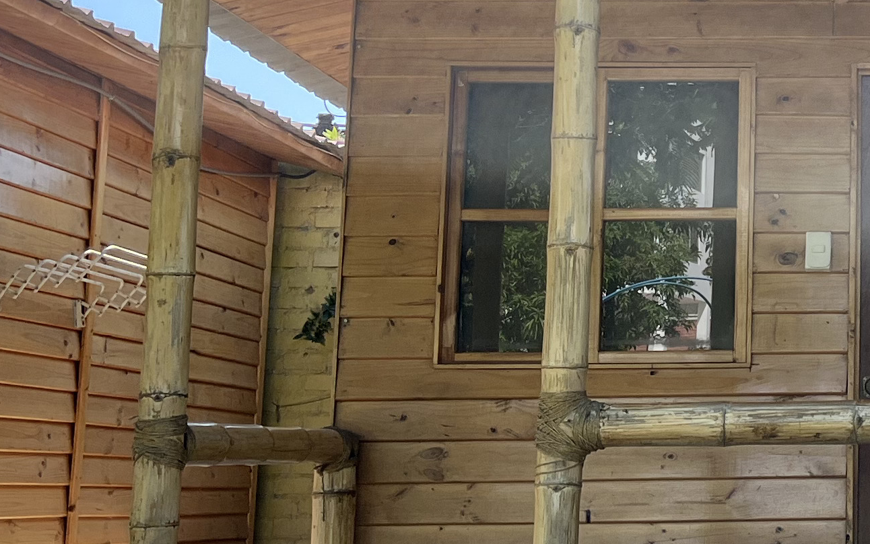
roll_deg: +1.1
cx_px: 1049
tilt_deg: +10.1
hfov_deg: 22.2
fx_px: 2039
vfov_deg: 15.1
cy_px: 100
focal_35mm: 86
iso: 50
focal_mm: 5.1
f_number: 1.6
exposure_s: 1/1294
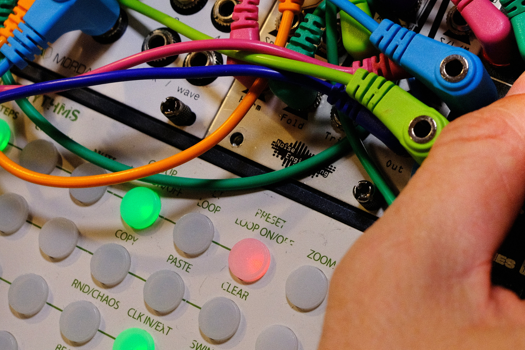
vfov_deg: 15.5
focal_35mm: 86
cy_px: -17
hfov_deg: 23.2
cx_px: 441
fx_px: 1254
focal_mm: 27
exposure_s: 1/220
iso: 800
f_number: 5.6
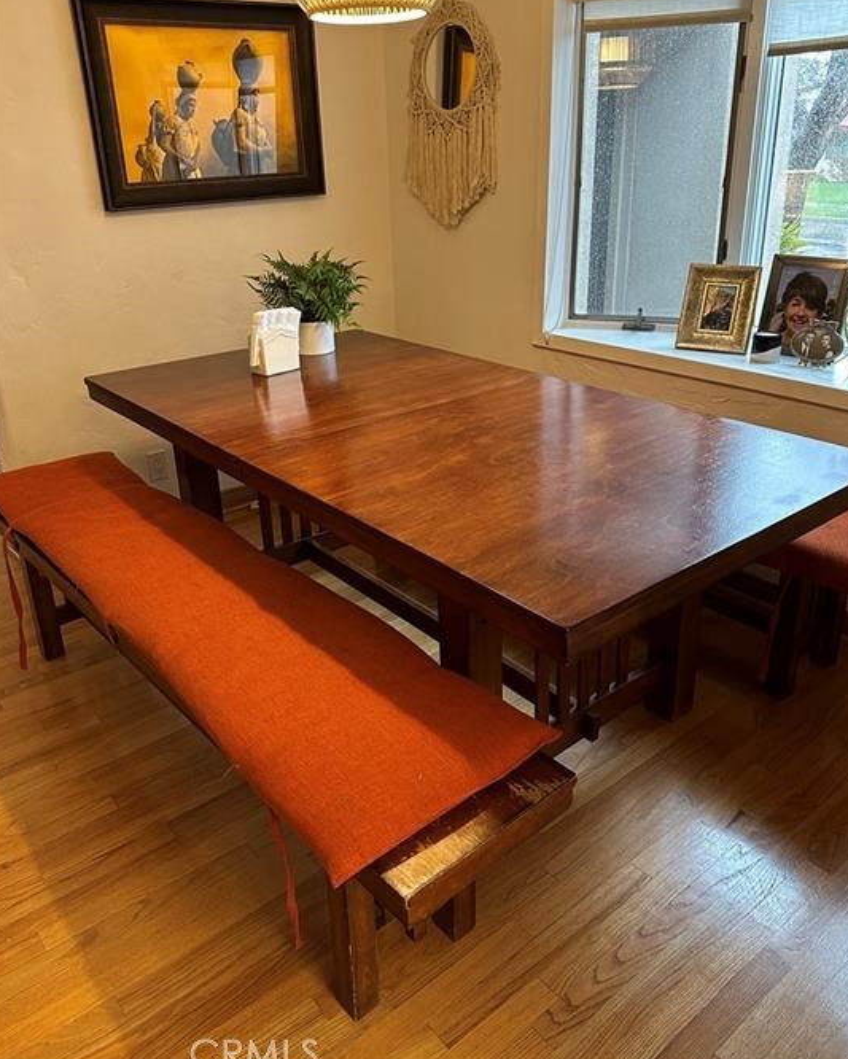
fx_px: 847
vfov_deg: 63.9
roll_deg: +0.8
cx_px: 450
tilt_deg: -20.8
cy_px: 466
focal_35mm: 27
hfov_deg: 53.2
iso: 400
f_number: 1.78
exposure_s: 1/60
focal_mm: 6.86
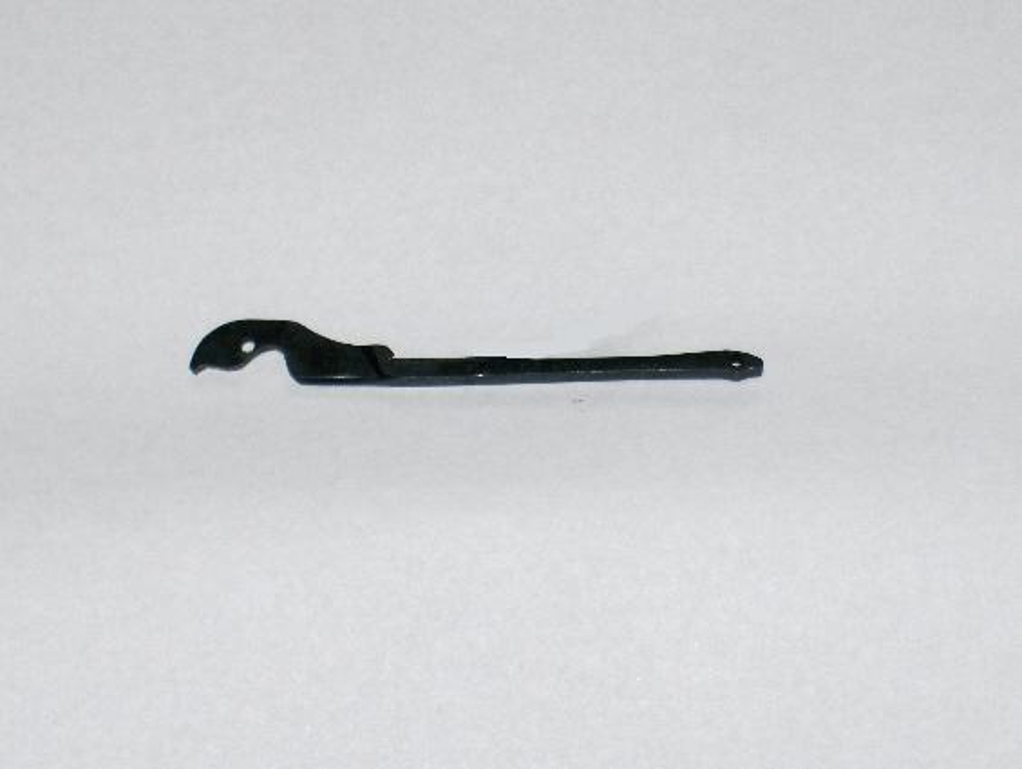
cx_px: 511
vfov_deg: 14.1
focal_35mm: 105
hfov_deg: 18.7
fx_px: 3103
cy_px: 384
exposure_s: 1/125
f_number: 5
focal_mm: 22.5
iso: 100
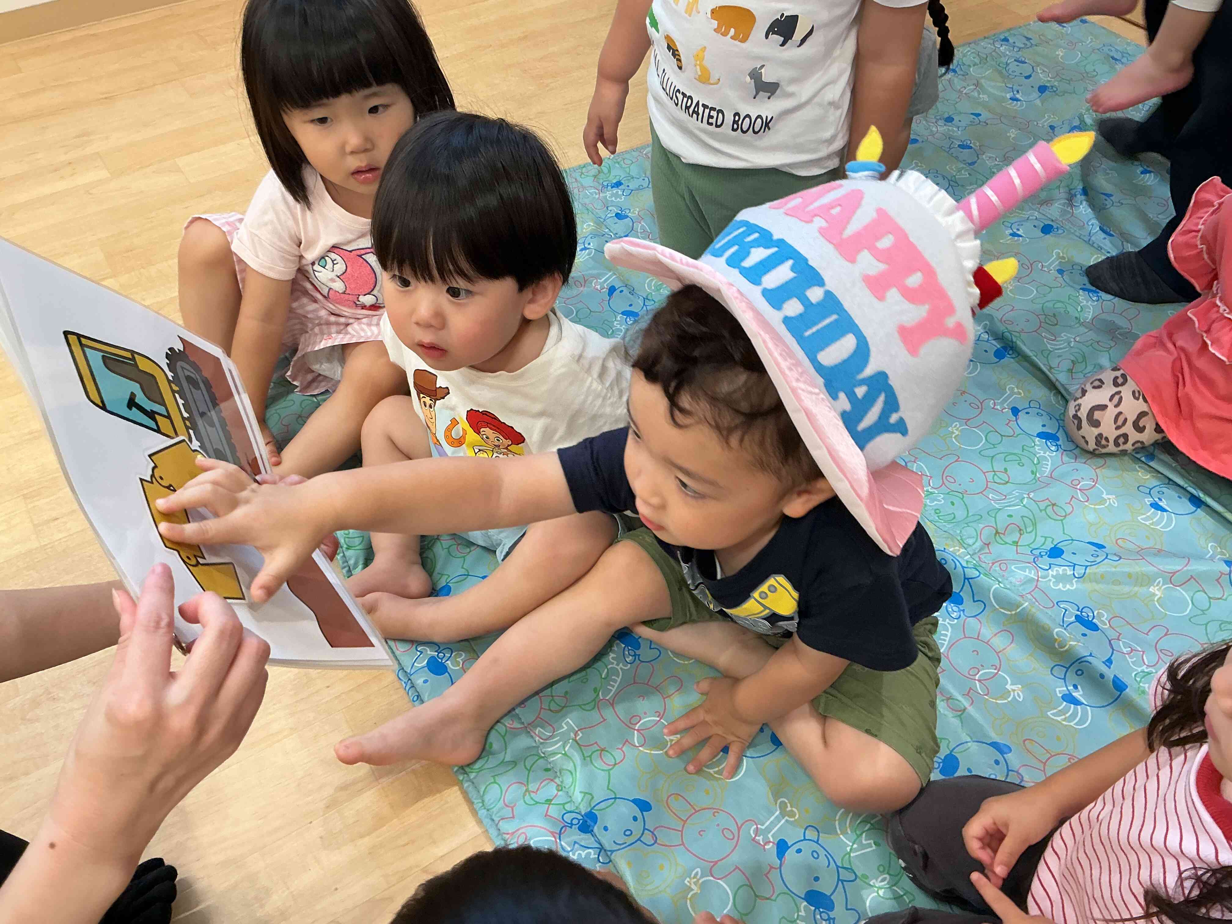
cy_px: 462
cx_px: 616
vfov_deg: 48.2
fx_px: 1032
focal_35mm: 29
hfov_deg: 61.7
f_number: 1.8
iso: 64
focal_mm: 3
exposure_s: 1/60
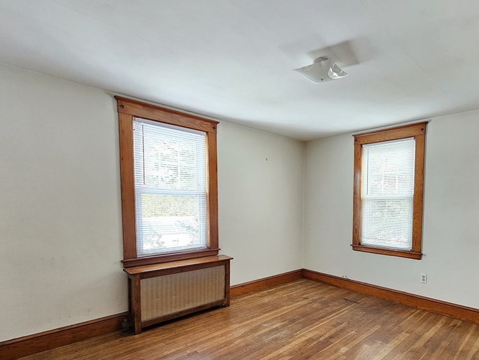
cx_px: 319
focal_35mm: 18
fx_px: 249
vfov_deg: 70.5
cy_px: 224
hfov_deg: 84.7
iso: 320
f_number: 2.2
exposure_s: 1/40
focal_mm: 2.2
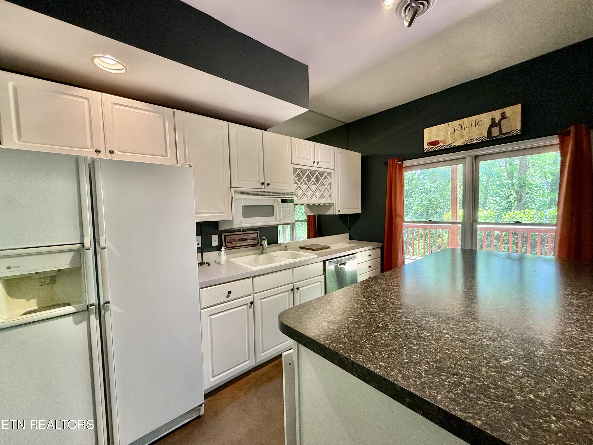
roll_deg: +1.0
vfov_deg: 85.7
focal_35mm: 14
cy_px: 222
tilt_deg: -2.2
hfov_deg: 102.1
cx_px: 296
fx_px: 240
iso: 250
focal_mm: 2.22
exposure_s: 1/120
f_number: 2.2
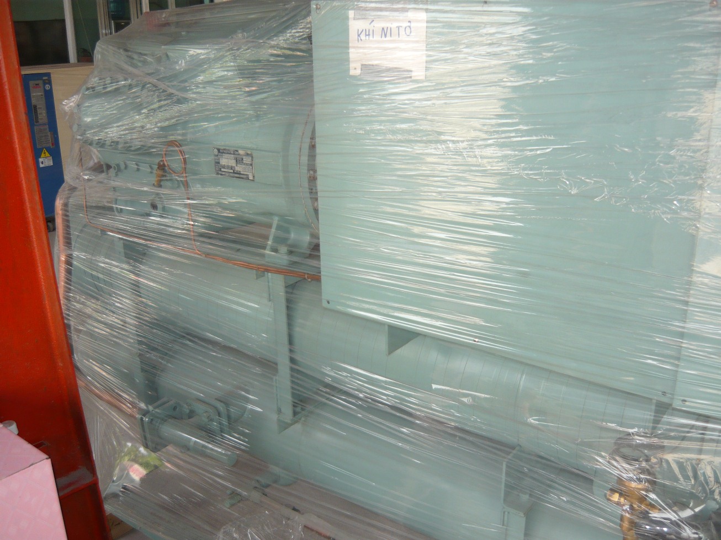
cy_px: 270
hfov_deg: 55.4
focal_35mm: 33
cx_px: 360
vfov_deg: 42.9
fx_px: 687
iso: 100
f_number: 2.8
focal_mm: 5.5
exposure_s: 1/125
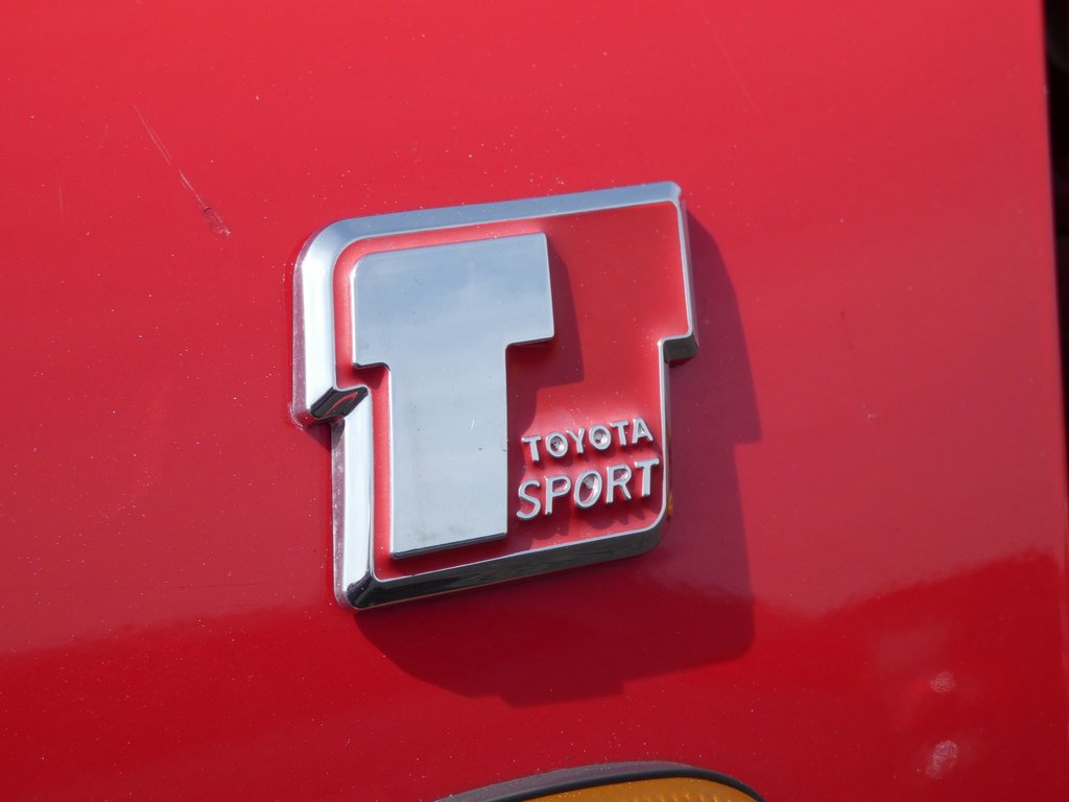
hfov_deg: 17.9
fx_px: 3397
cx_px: 534
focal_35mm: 110
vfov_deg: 13.5
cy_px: 401
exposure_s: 1/400
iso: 80
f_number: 5
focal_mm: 19.7
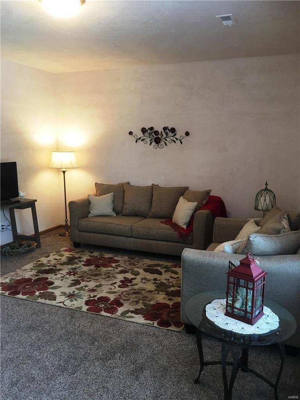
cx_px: 150
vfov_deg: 61.7
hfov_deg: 48.2
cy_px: 200
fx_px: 335
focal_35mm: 29
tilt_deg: -9.9
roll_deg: -0.4
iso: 50
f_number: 2.2
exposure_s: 1/15
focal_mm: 4.15
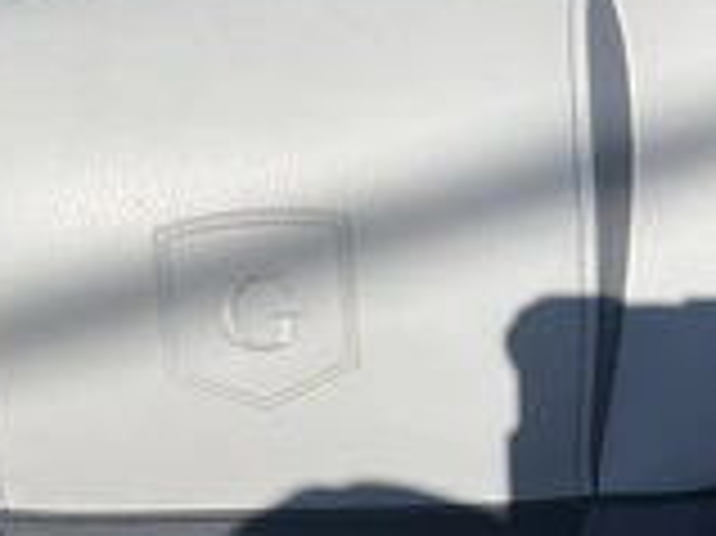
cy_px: 396
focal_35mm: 73
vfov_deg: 20.0
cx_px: 194
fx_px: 1509
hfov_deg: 26.4
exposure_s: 1/2959
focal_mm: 3
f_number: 1.8
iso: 25
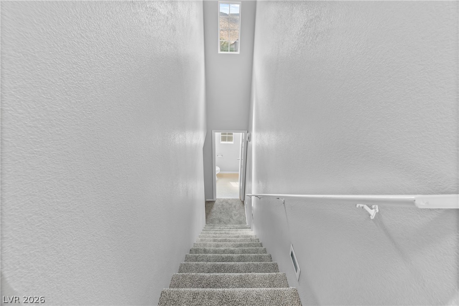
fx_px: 217
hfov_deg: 93.3
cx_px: 230
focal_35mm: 17
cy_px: 153
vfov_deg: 70.4
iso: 400
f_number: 8
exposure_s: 2
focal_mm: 17
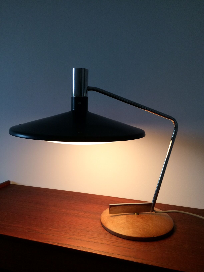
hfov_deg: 48.2
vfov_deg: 61.7
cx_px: 102
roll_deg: +0.3
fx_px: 228
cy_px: 136
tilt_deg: -6.9
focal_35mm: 29
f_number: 2.2
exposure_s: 1/33
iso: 50
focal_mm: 4.15
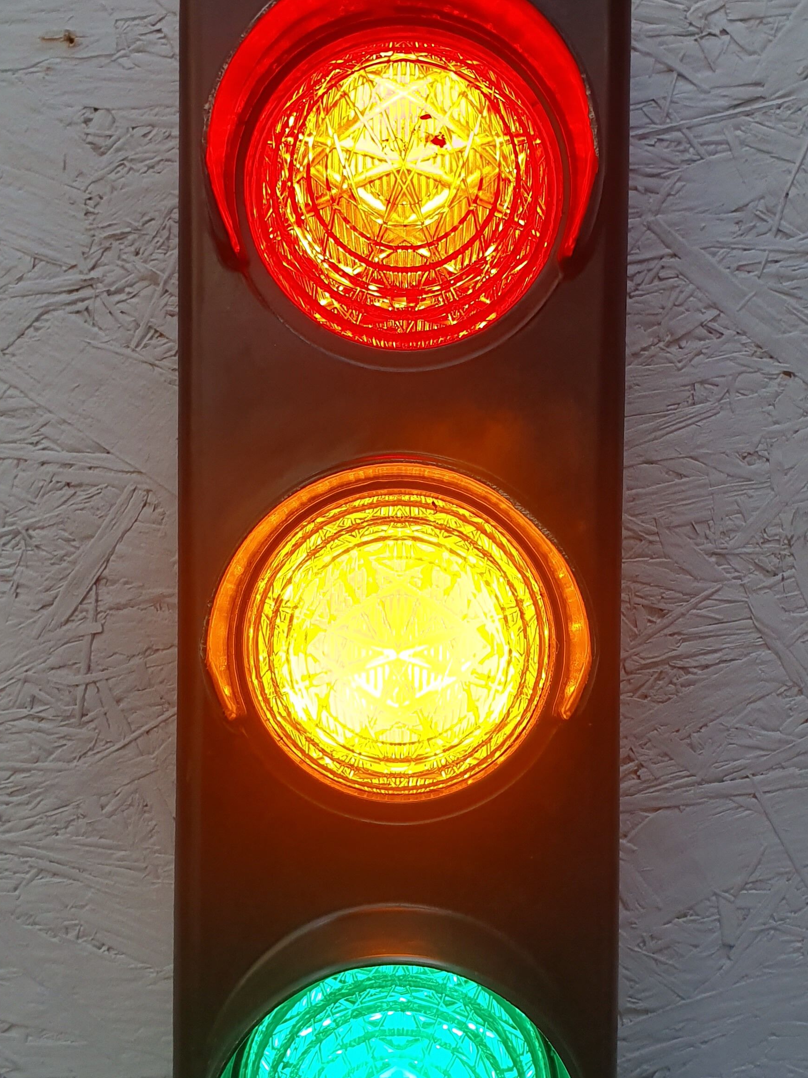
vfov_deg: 42.1
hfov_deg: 32.2
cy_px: 569
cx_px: 426
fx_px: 1401
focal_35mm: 45
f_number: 2.4
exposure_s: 1/100
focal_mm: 4.32
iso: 64
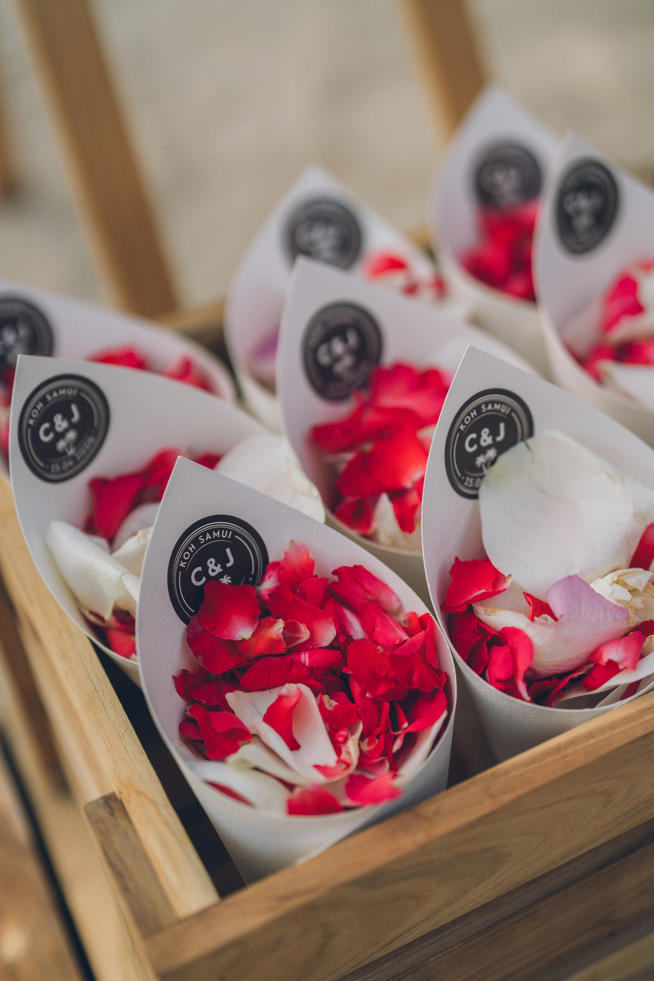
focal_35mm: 50
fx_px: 1362
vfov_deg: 39.6
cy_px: 490
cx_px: 327
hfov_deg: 27.0
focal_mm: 50
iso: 100
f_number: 1.8
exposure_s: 1/2500
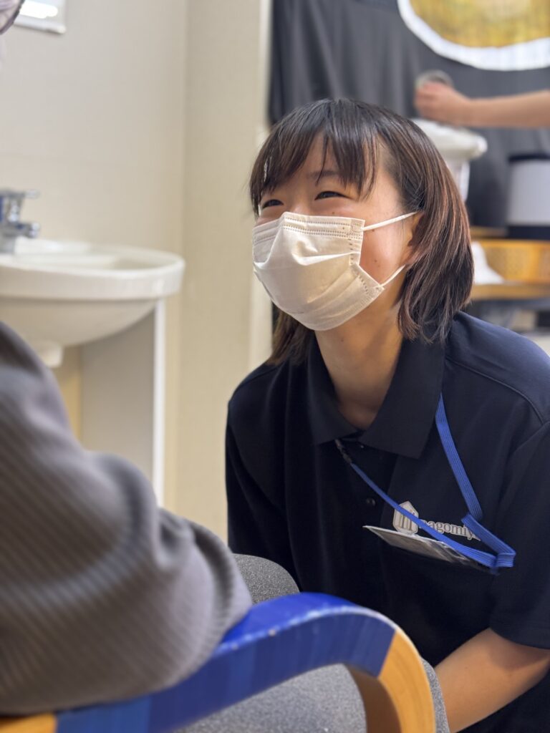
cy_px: 366
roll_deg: -0.8
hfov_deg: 30.3
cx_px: 275
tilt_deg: -7.9
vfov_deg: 39.7
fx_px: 1017
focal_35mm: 48
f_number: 1.78
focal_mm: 6.76
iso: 200
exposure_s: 1/40
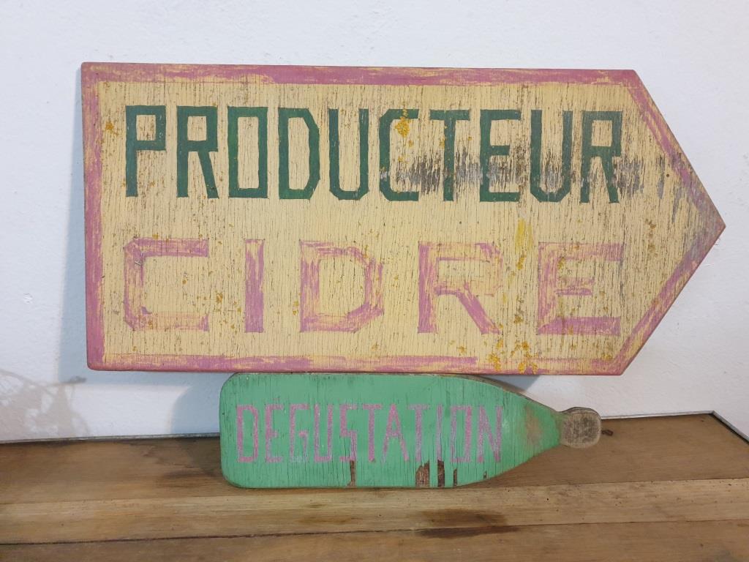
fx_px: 563
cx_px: 374
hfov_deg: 67.3
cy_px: 281
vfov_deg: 53.1
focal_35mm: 26
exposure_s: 1/33
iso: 320
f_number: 1.5
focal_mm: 4.3
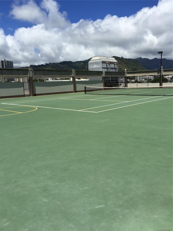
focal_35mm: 29
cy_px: 116
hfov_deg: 48.2
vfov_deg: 61.7
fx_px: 193
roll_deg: +0.3
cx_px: 86
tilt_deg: -9.0
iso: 32
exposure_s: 1/4405
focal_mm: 4.15
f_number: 2.2
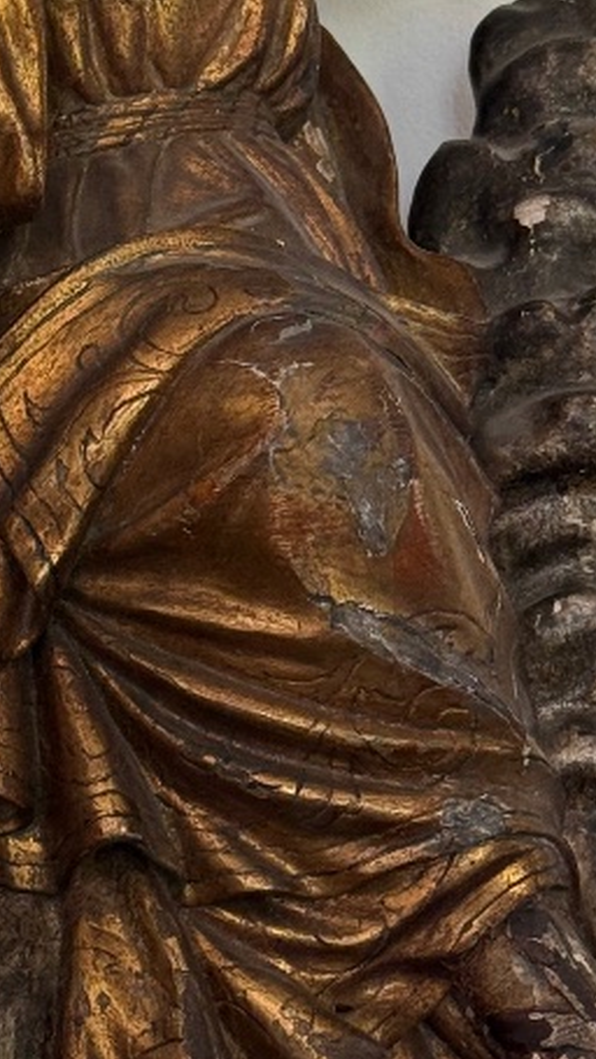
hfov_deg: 8.8
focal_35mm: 138
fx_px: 3876
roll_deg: -1.2
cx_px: 200
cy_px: 386
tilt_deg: +2.1
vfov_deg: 15.5
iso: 125
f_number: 1.78
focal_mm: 6.76
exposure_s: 1/60
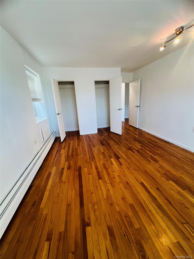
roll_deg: +3.5
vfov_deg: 106.2
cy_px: 130
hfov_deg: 89.9
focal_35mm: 13
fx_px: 97
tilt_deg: -14.8
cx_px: 97
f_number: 1.8
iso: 125
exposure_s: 1/120
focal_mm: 1.57
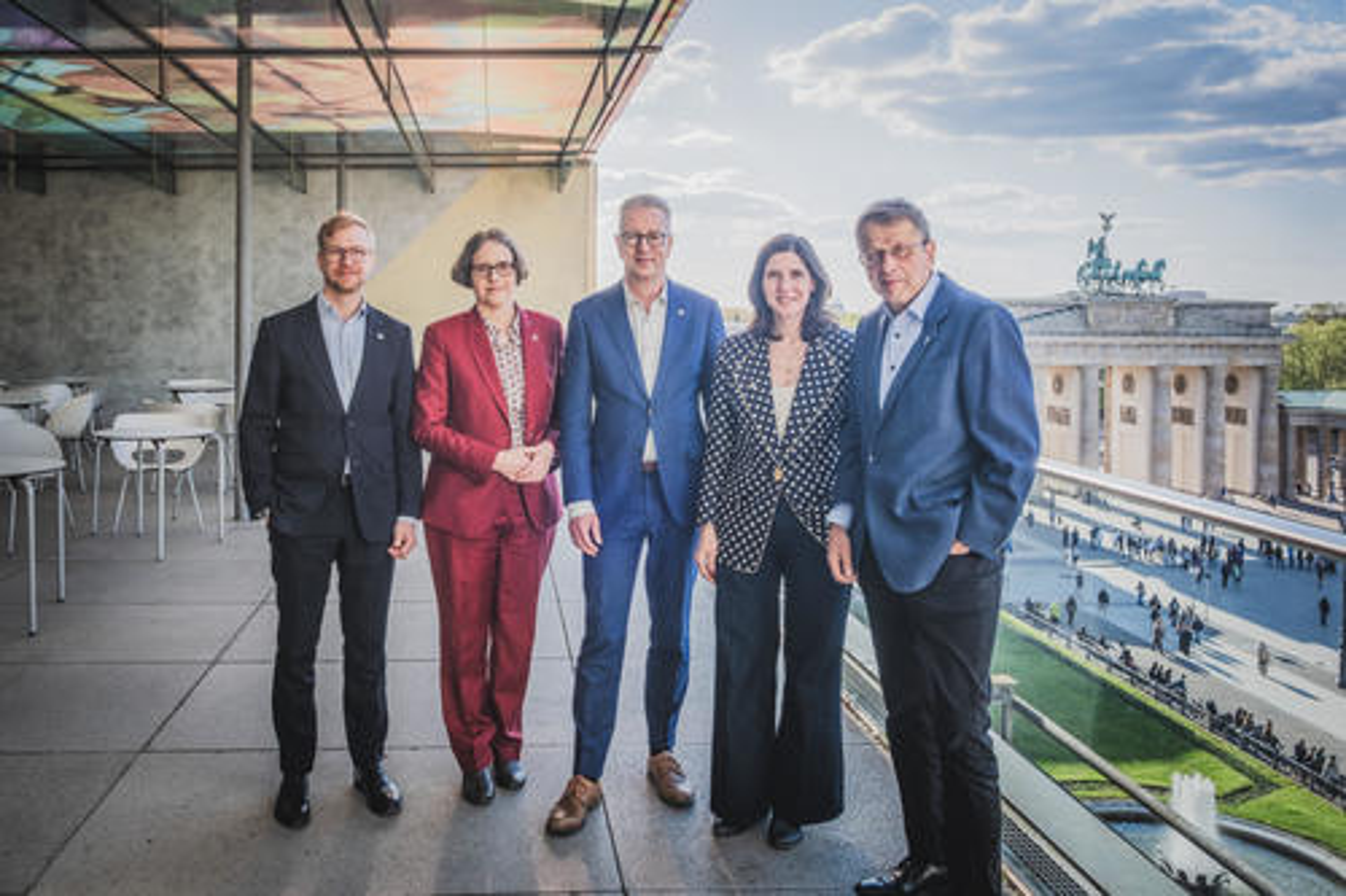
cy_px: 448
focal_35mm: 29
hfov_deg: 63.7
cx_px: 673
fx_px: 1084
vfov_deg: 44.9
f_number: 14
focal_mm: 19.6
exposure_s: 1/125
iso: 160
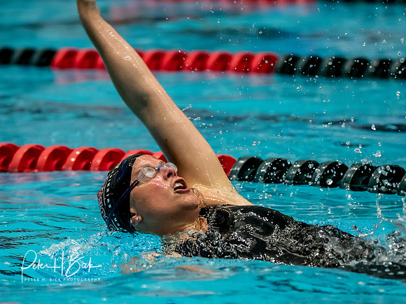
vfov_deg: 2.7
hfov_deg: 3.7
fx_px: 6347
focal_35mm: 541
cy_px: 193
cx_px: 212
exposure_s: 1/1000
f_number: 2.8
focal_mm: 200
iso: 3200
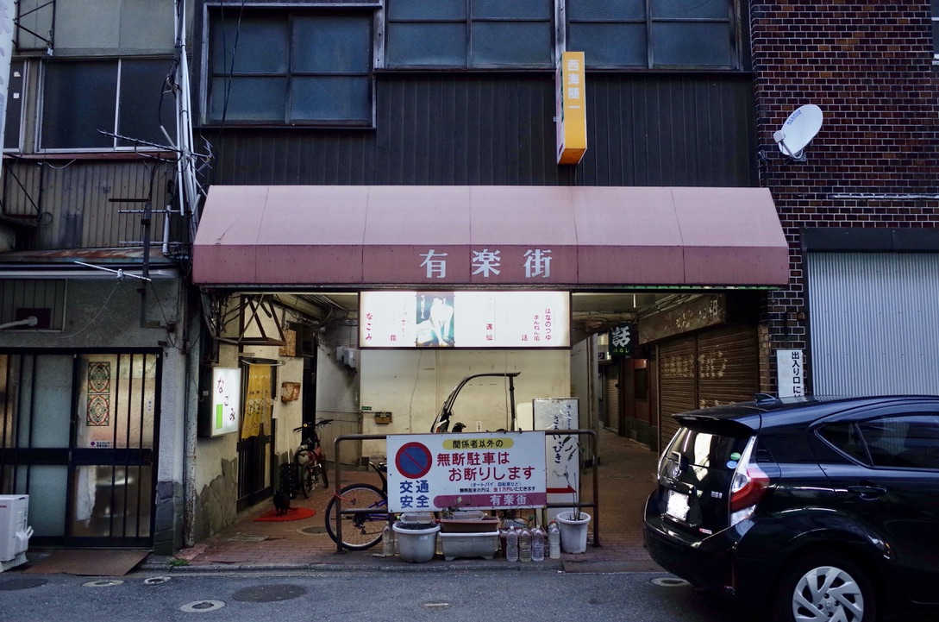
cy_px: 311
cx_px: 470
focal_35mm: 28
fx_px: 729
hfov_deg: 65.6
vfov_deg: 46.2
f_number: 2.8
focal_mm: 18.3
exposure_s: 1/40
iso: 320
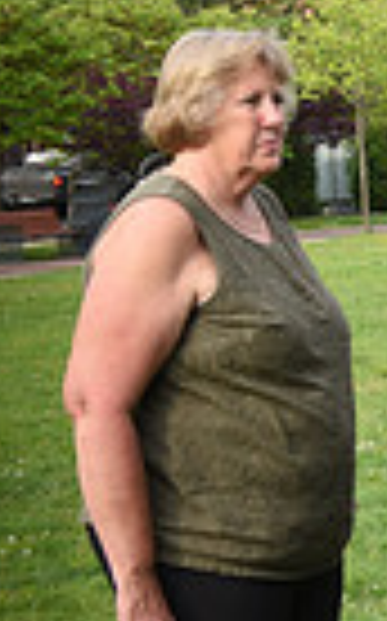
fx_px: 2537
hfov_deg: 7.4
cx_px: 1269
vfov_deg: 13.9
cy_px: 200
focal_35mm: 150
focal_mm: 35
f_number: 6.3
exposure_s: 1/400
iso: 320
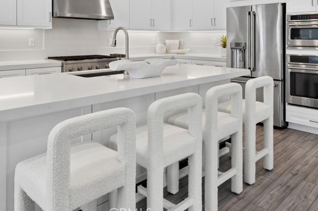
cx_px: 182
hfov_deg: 60.1
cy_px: 39
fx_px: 273
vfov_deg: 40.3
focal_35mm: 31
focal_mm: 18
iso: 200
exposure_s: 1/3.33
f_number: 9
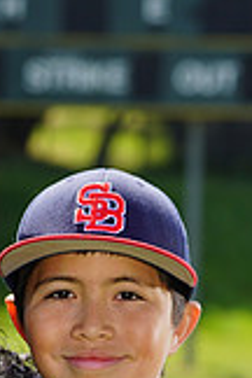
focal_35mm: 579
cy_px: 600
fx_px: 6079
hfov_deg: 2.4
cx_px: -69
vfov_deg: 3.5
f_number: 8
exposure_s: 1/250
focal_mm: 162
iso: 100
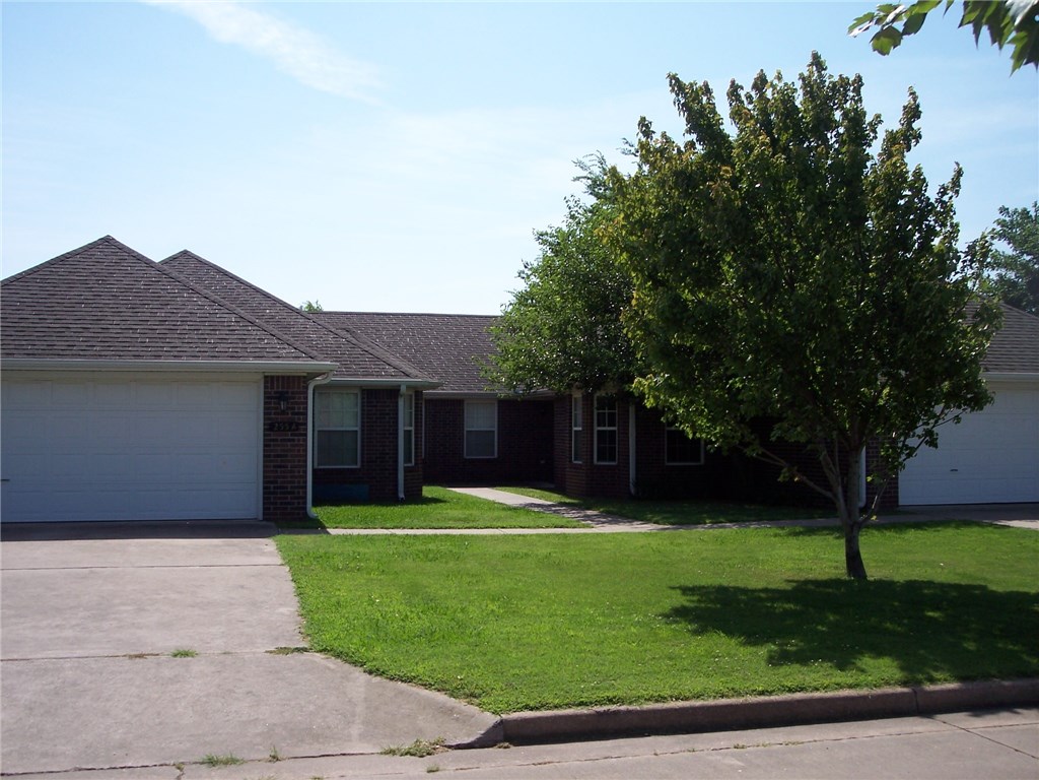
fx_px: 1171
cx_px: 520
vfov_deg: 36.8
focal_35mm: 39
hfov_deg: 47.9
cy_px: 390
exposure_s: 1/1000
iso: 100
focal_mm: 8
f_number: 4
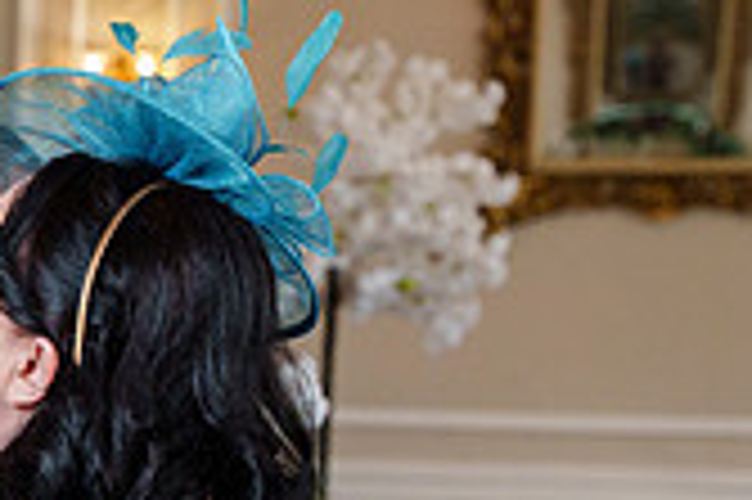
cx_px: -338
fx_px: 3840
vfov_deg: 7.4
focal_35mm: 184
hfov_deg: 10.8
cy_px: 570
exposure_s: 1/320
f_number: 4
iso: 1600
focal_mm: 53
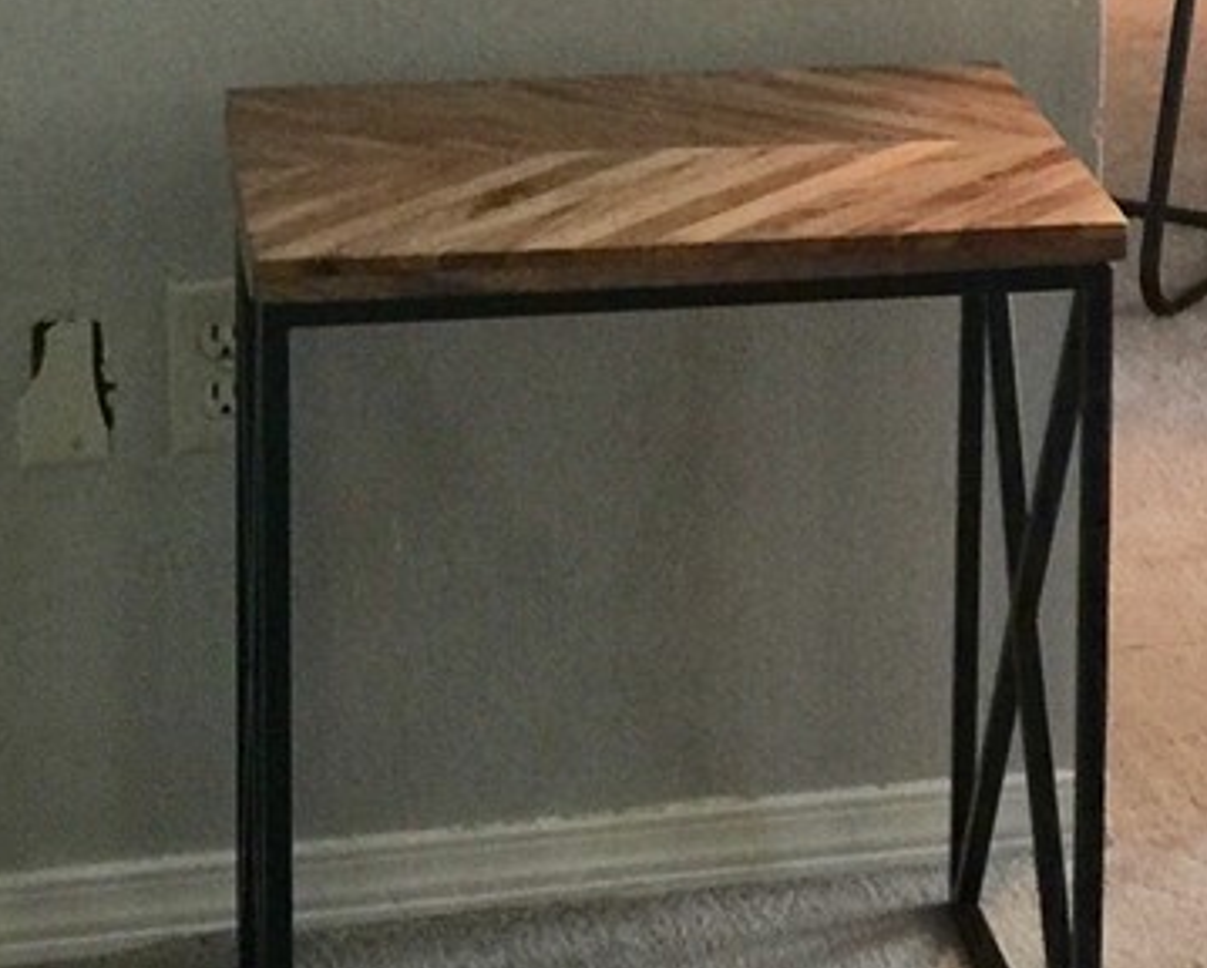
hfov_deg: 14.8
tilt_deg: -9.6
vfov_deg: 11.9
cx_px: 1389
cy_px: -269
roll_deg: -2.8
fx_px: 4506
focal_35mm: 126
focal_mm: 4.15
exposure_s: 1/4
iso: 64
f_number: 2.2
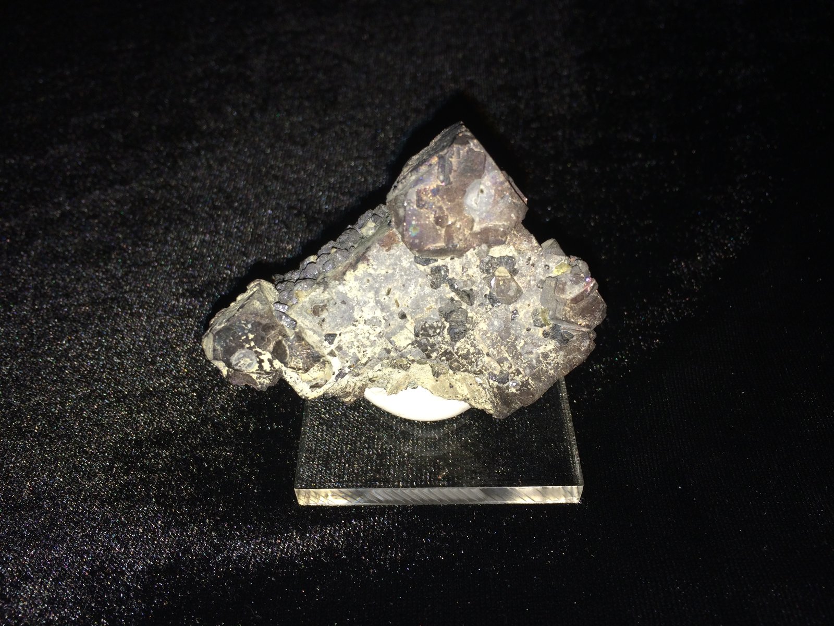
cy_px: 313
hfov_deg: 60.0
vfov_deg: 46.8
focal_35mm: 30
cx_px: 417
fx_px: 723
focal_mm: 4.12
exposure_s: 1/93
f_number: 2.2
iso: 32
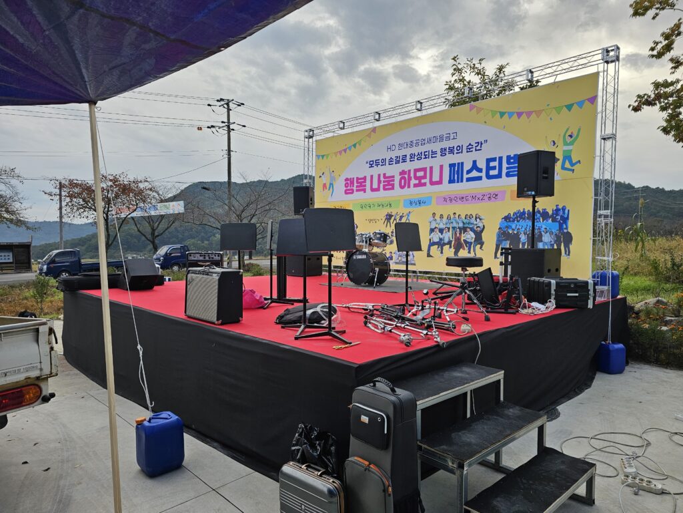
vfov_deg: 58.9
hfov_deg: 73.9
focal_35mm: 23
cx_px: 342
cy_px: 256
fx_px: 454
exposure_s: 1/490
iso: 16
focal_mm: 6.3
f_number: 1.7
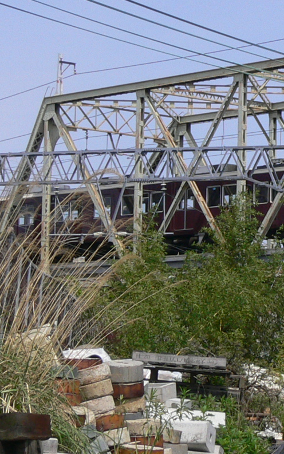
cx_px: 257
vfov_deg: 12.5
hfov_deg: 7.8
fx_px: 2067
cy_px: 185
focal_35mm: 167
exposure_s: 1/320
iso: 80
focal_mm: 10.1
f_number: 7.5
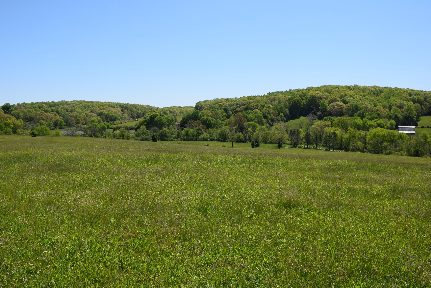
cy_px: 144
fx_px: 323
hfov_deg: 67.4
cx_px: 216
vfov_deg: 47.9
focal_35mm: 27
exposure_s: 1/400
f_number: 10
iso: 200
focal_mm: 18
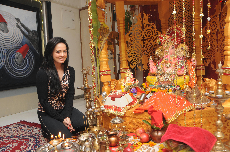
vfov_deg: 43.5
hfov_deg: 62.0
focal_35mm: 30
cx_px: 115
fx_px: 191
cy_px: 76
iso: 400
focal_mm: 20
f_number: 5.6
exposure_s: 1/125
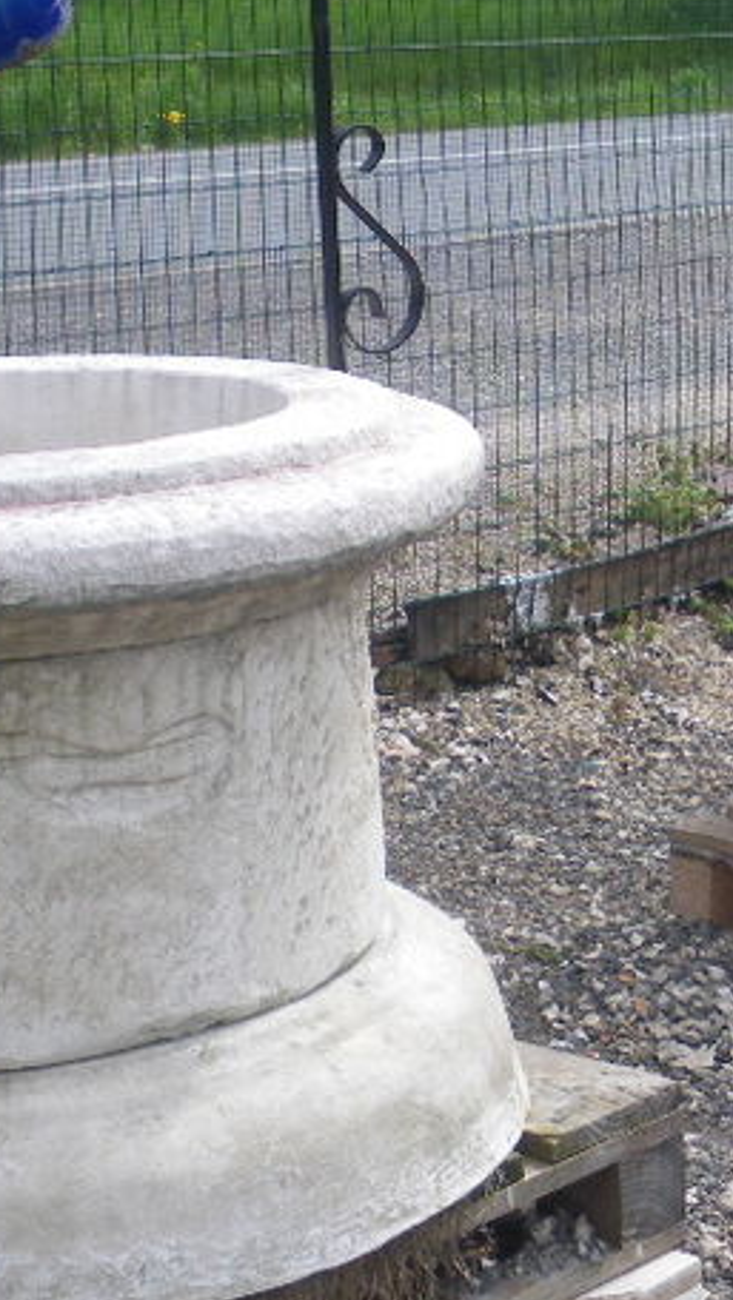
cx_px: 747
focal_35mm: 86
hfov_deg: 13.9
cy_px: 362
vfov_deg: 24.5
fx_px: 2967
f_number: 3.5
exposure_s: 1/320
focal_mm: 6.3
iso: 64
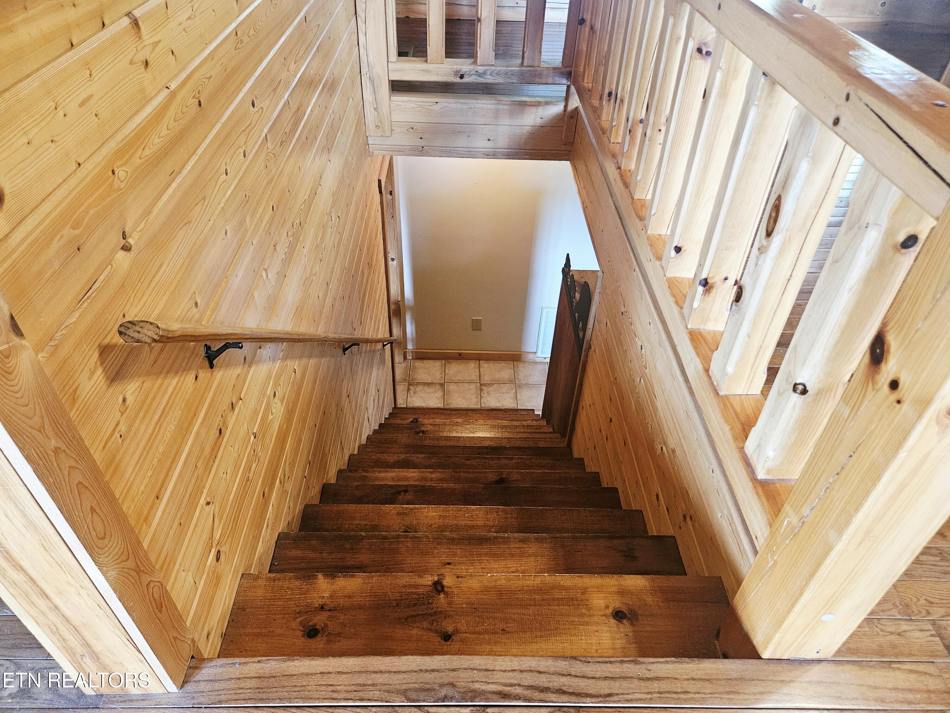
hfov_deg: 73.9
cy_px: 356
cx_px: 475
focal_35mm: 23
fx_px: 631
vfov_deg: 58.9
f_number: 1.8
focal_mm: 5.4
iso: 640
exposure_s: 1/60.2
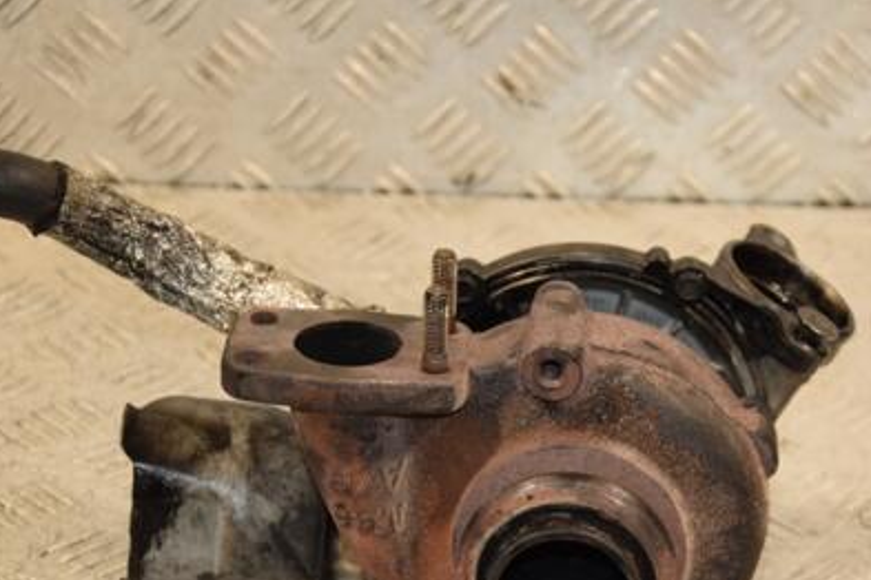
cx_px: 649
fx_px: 2879
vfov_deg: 11.5
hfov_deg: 17.1
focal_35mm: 119
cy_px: 436
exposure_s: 1/125
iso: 800
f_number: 5
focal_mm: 52
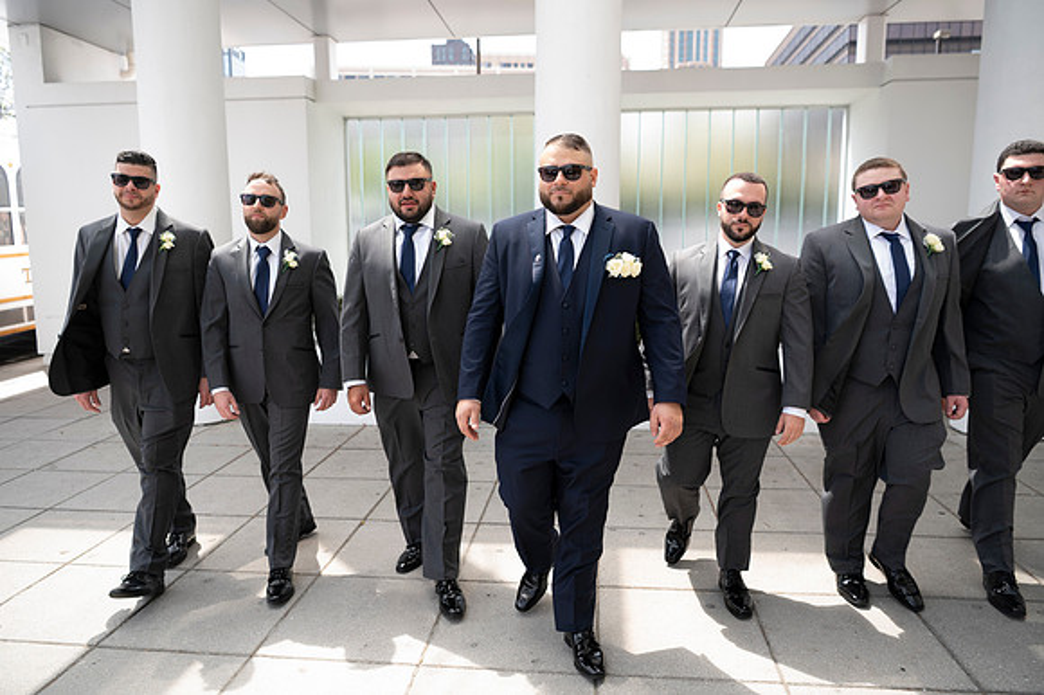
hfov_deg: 73.8
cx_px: 522
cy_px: 348
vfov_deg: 53.1
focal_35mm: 24
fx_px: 696
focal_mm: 24
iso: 50
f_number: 2.8
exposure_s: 1/250
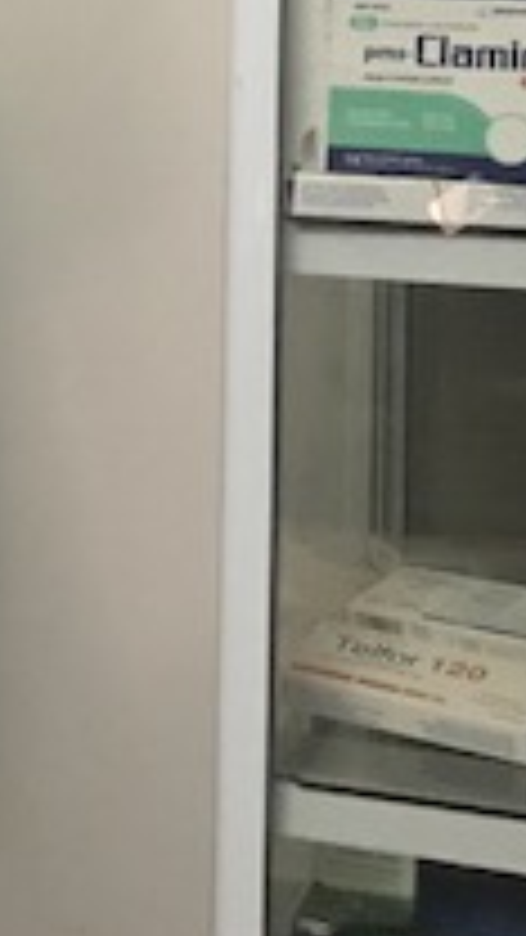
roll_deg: -0.8
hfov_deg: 12.3
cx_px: -238
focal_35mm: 94
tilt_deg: +3.1
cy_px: -14
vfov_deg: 21.8
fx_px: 2331
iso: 100
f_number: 1.8
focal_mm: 3.99
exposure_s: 1/13
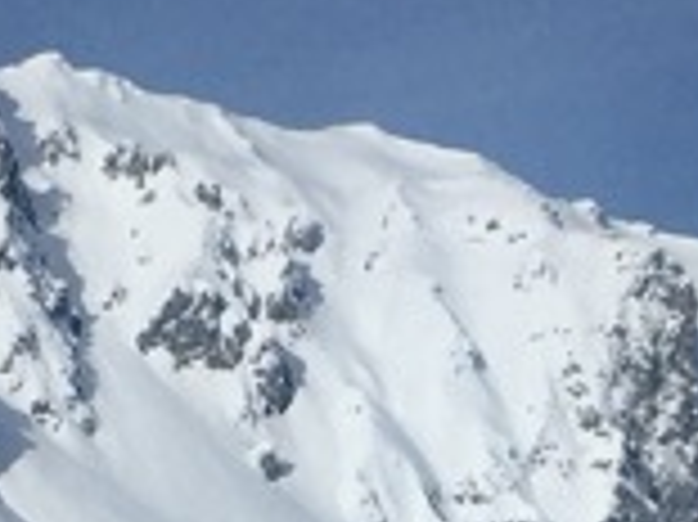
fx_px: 3627
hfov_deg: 11.0
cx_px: 405
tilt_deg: +2.1
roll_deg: +1.2
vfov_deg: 8.1
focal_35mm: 180
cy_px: 648
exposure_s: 1/9901
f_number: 2.2
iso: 32
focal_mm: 4.15
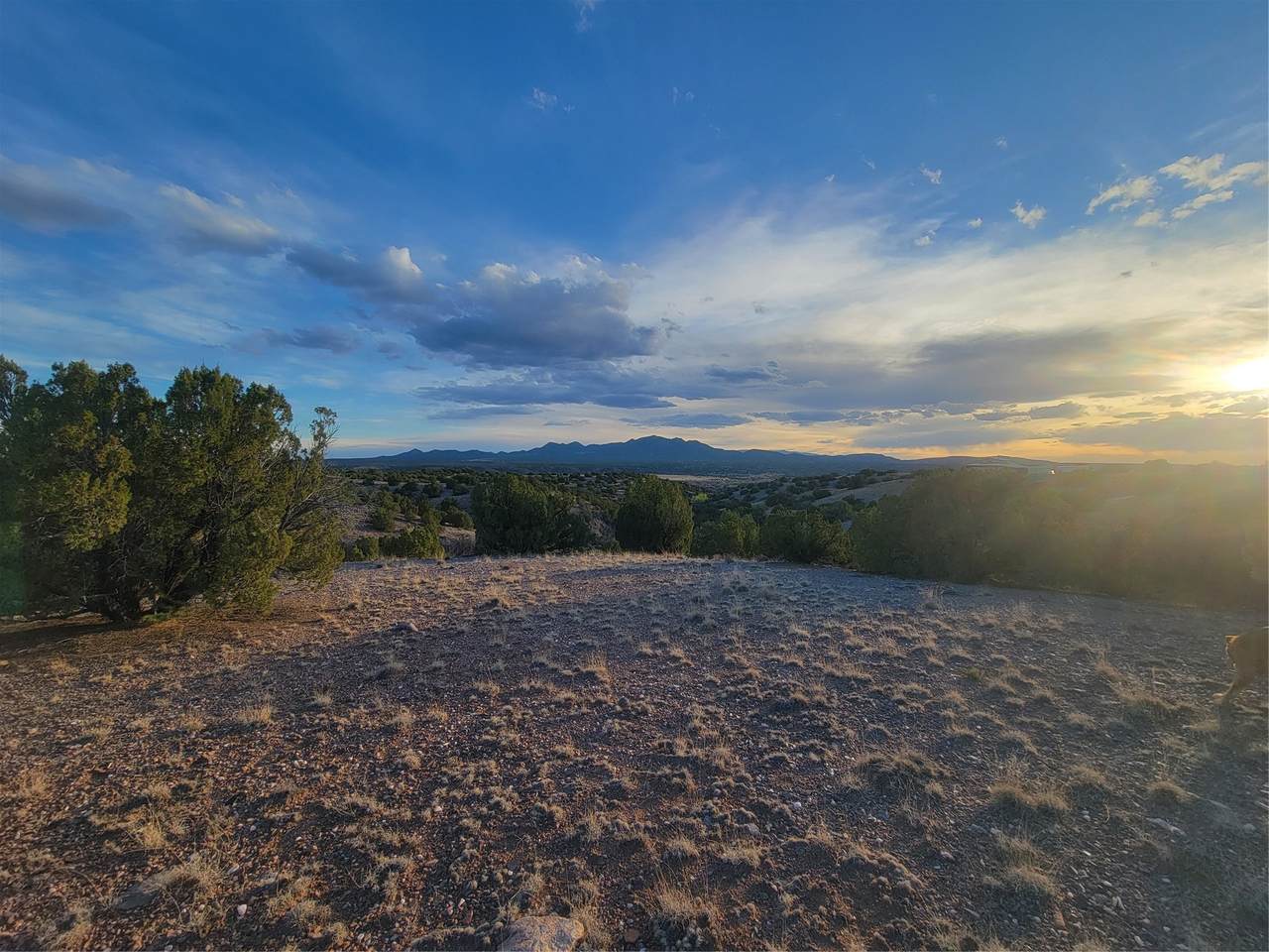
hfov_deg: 106.2
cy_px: 476
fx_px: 477
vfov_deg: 89.9
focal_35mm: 13
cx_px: 634
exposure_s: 1/679
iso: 50
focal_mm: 2.2
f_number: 2.2
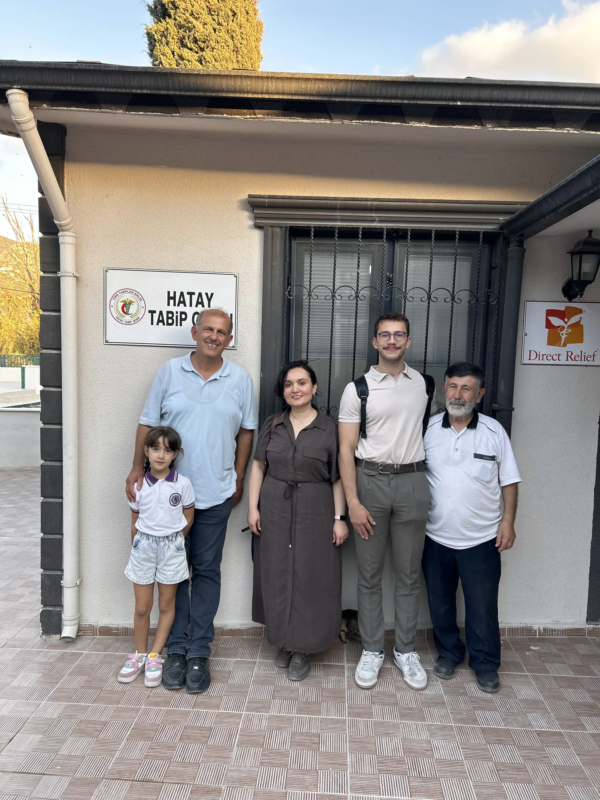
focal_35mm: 26
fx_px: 601
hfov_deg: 53.1
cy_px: 400
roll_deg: -1.0
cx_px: 300
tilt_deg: -4.8
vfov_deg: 67.3
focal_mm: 5.7
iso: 50
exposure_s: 1/171
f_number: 1.5
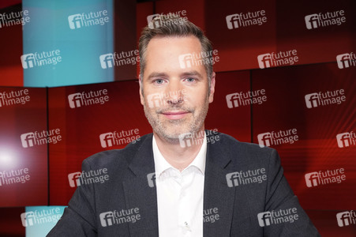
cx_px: 178
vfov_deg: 43.5
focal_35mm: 30
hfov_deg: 62.0
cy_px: 118
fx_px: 296
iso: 2000
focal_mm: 30
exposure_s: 1/160
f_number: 5
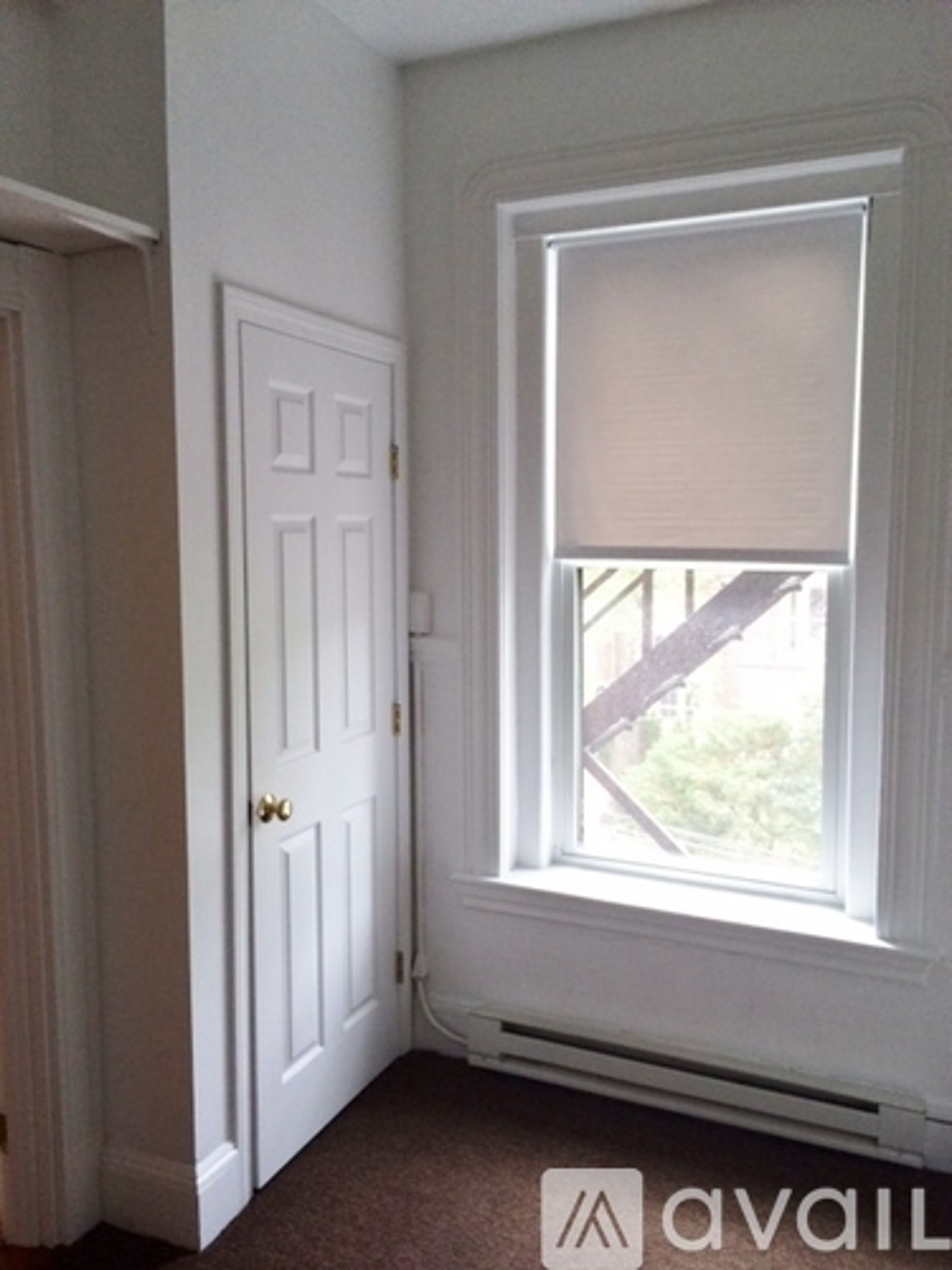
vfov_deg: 61.7
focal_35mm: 29
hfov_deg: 48.2
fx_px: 1063
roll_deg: +0.9
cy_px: 635
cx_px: 476
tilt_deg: -4.8
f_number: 2.2
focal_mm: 4.15
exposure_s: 1/30
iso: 40
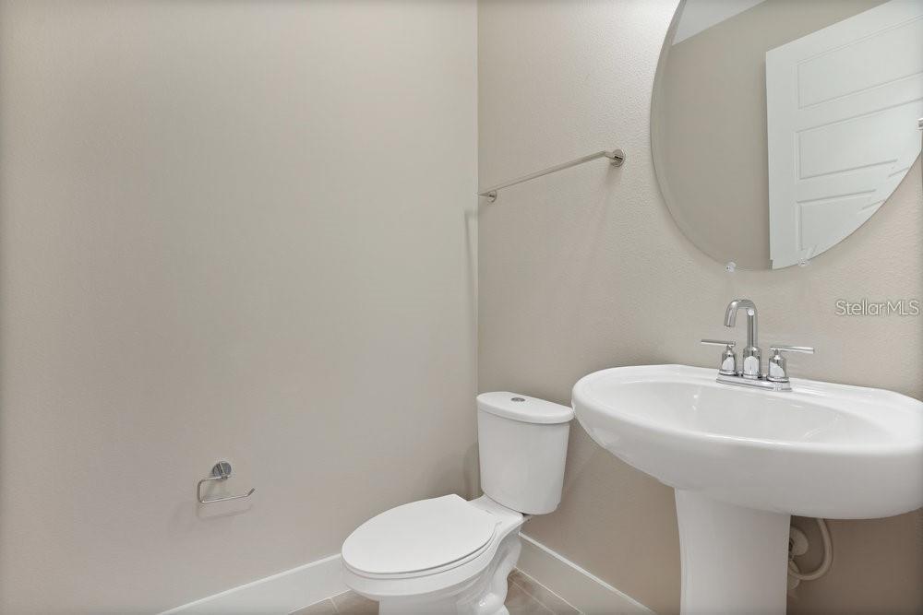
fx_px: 410
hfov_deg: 96.7
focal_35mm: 16
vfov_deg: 73.8
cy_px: 308
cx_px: 462
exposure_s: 1/1.67
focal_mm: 16
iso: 640
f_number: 8
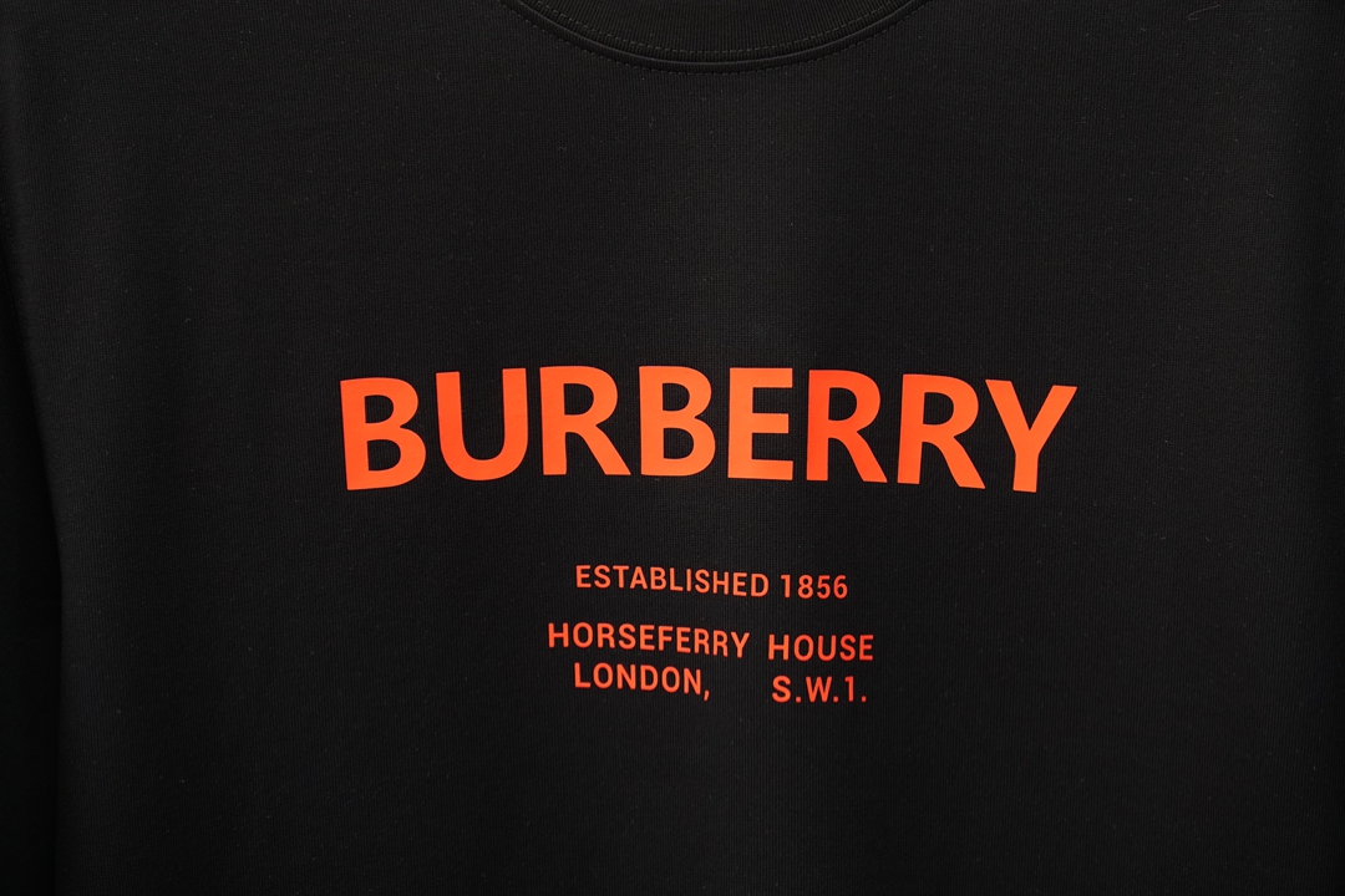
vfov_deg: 13.0
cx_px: 672
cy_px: 448
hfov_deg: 19.5
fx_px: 3923
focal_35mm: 105
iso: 500
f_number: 3.5
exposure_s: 1/125
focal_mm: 70
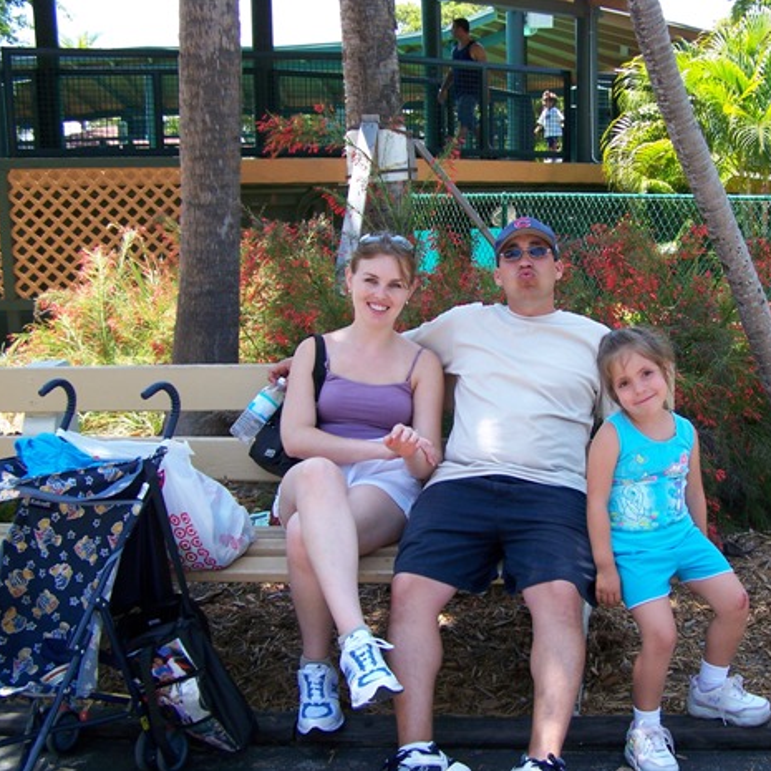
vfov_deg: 37.6
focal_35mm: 45
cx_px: 497
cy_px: 386
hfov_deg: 37.3
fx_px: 1134
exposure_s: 1/250
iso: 80
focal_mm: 6.3
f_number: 2.8
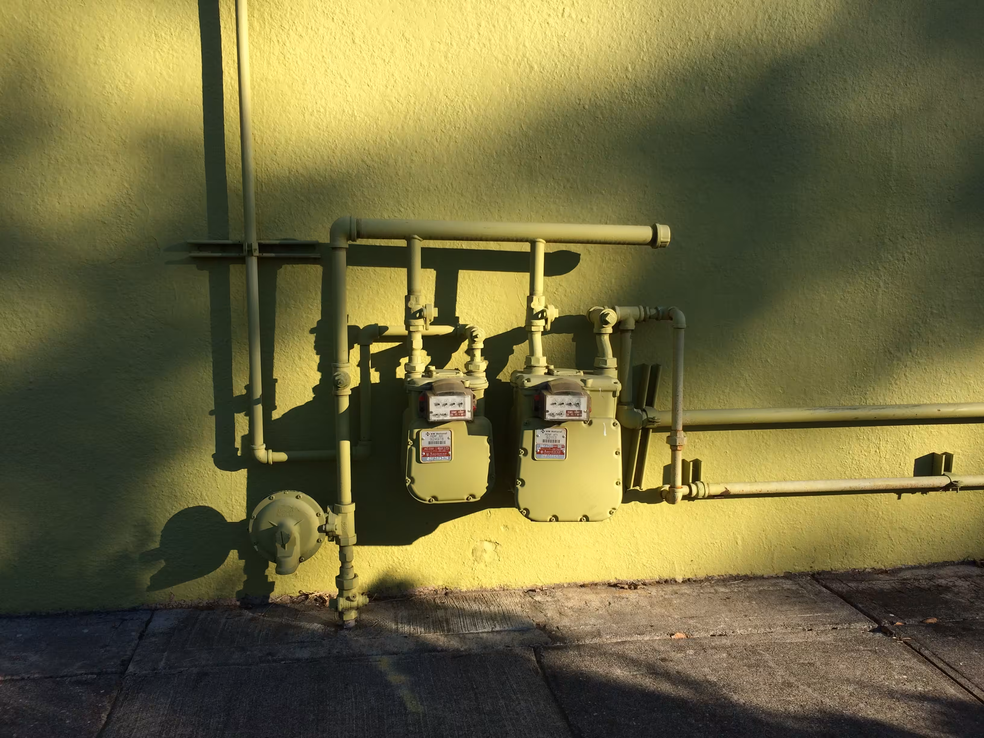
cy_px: 369
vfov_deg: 48.2
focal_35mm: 29
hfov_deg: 61.7
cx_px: 492
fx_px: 824
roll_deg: +0.3
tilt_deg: -9.5
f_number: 2.2
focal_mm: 4.15
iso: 32
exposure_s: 1/1244
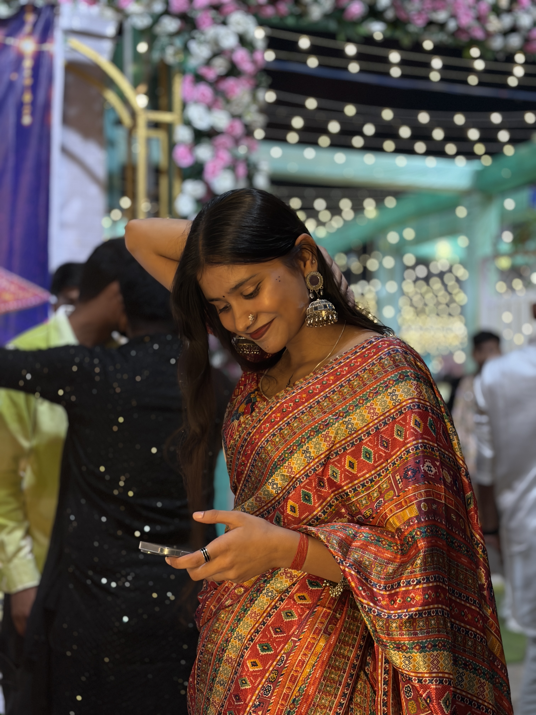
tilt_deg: +3.3
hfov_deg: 28.0
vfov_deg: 36.8
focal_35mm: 52
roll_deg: -0.2
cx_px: 268
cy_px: 358
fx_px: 1074
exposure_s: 1/48
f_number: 1.6
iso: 80
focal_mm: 5.96
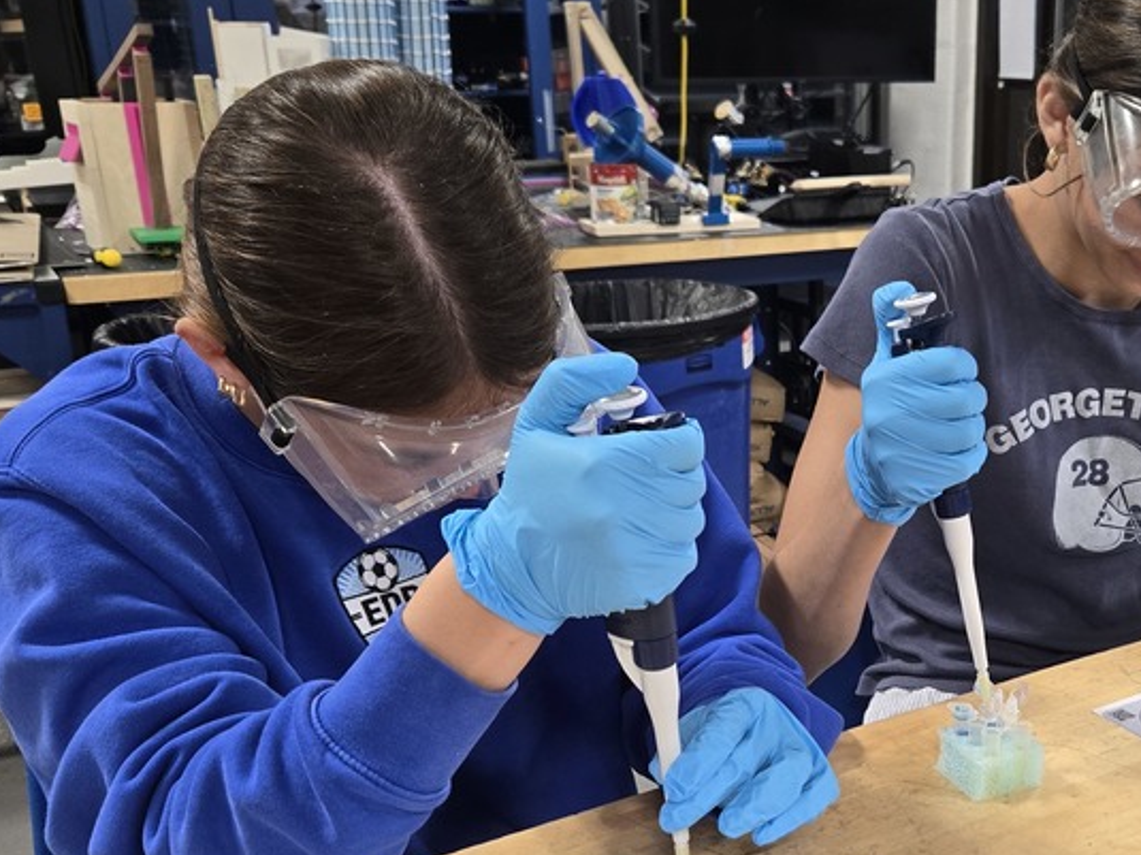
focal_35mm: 44
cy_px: 608
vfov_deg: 32.4
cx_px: 874
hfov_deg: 41.5
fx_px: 1450
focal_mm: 5.4
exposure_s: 1/120
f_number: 1.8
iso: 160
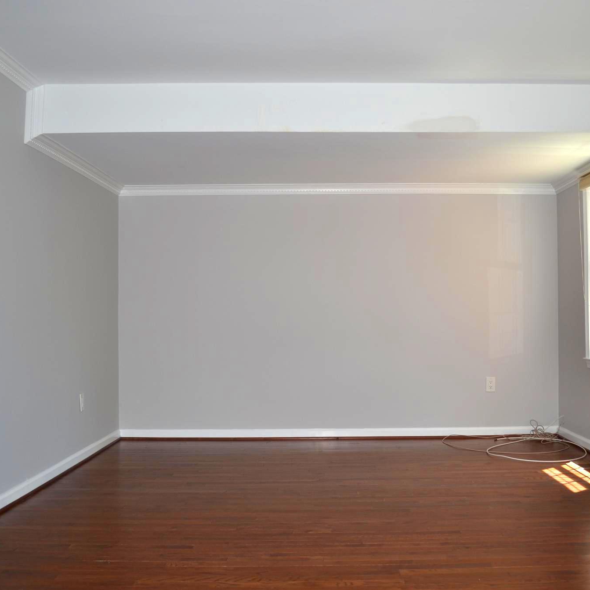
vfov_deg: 47.2
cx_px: 336
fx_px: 675
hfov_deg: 47.1
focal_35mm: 35
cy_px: 299
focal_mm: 18
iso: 100
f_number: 3.5
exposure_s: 1/60
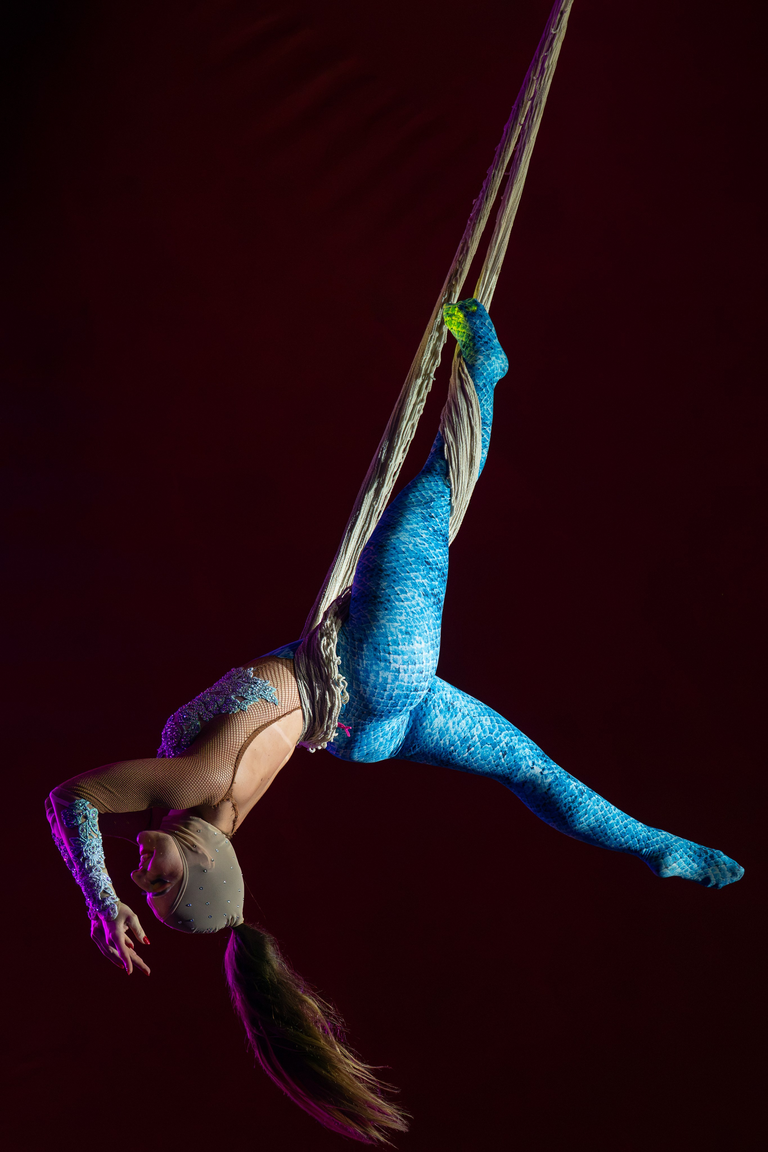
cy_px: 576
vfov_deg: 19.5
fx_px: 3360
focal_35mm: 105
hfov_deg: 13.0
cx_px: 421
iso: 4000
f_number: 2.8
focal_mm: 70
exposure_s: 1/2500
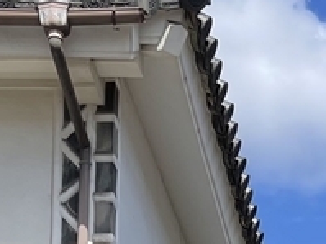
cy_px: 653
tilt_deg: +6.0
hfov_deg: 12.3
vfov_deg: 8.4
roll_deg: -0.2
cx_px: 390
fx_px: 1478
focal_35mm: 157
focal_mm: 5.1
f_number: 1.6
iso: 32
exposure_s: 1/3788
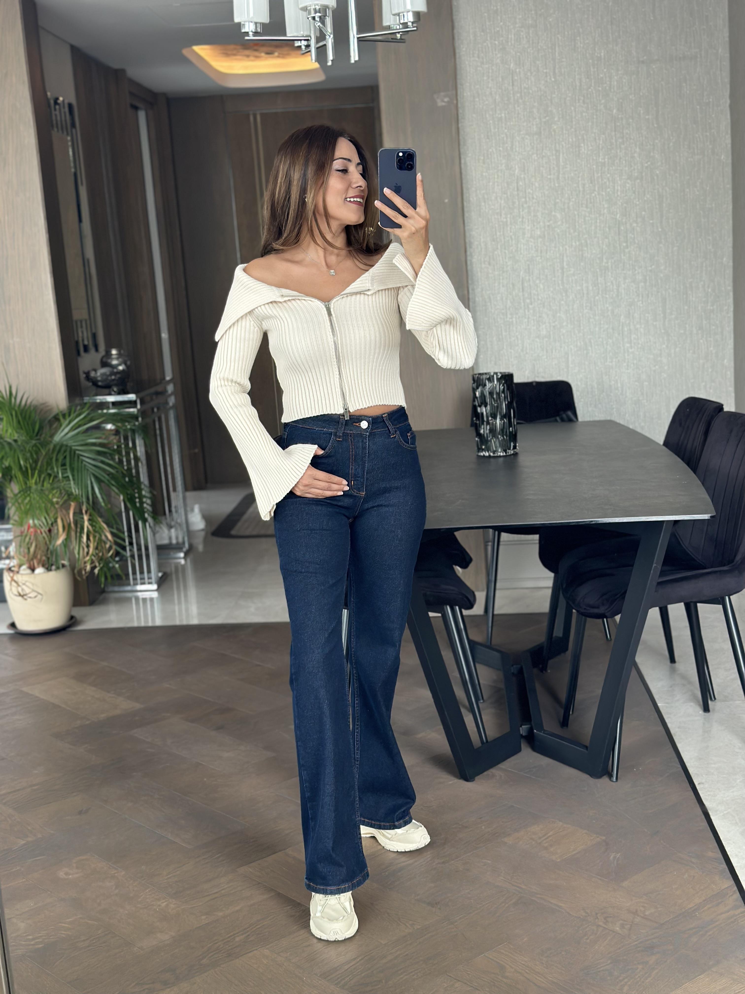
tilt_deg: -17.5
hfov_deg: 30.3
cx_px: 372
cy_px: 497
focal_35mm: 48
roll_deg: +4.0
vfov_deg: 39.7
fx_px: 1377
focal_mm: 6.86
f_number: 1.78
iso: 125
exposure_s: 1/62
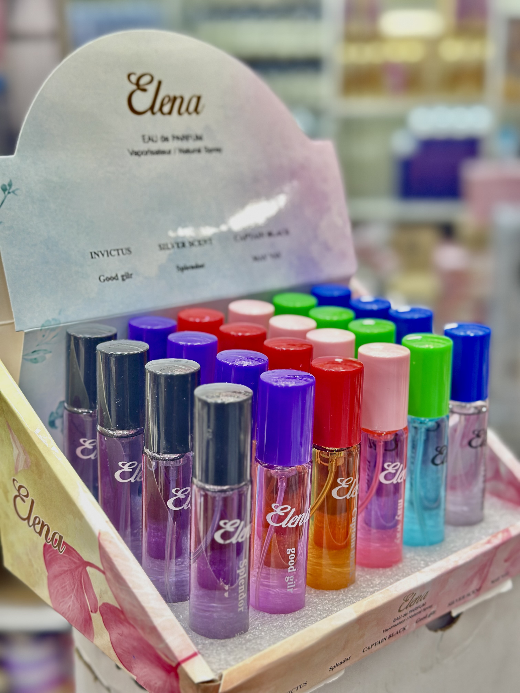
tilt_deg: -16.5
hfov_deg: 30.3
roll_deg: +0.8
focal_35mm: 48
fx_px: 961
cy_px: 346
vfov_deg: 39.7
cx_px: 260
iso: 160
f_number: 1.78
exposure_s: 1/50
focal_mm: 6.86
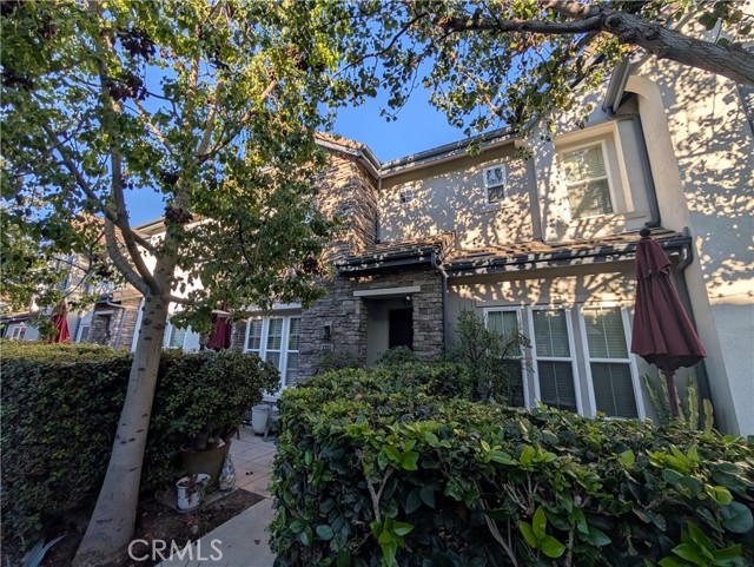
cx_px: 377
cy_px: 284
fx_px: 262
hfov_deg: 110.5
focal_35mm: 12
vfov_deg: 94.6
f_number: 1.7
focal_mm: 2.02
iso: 47
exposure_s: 1/1125
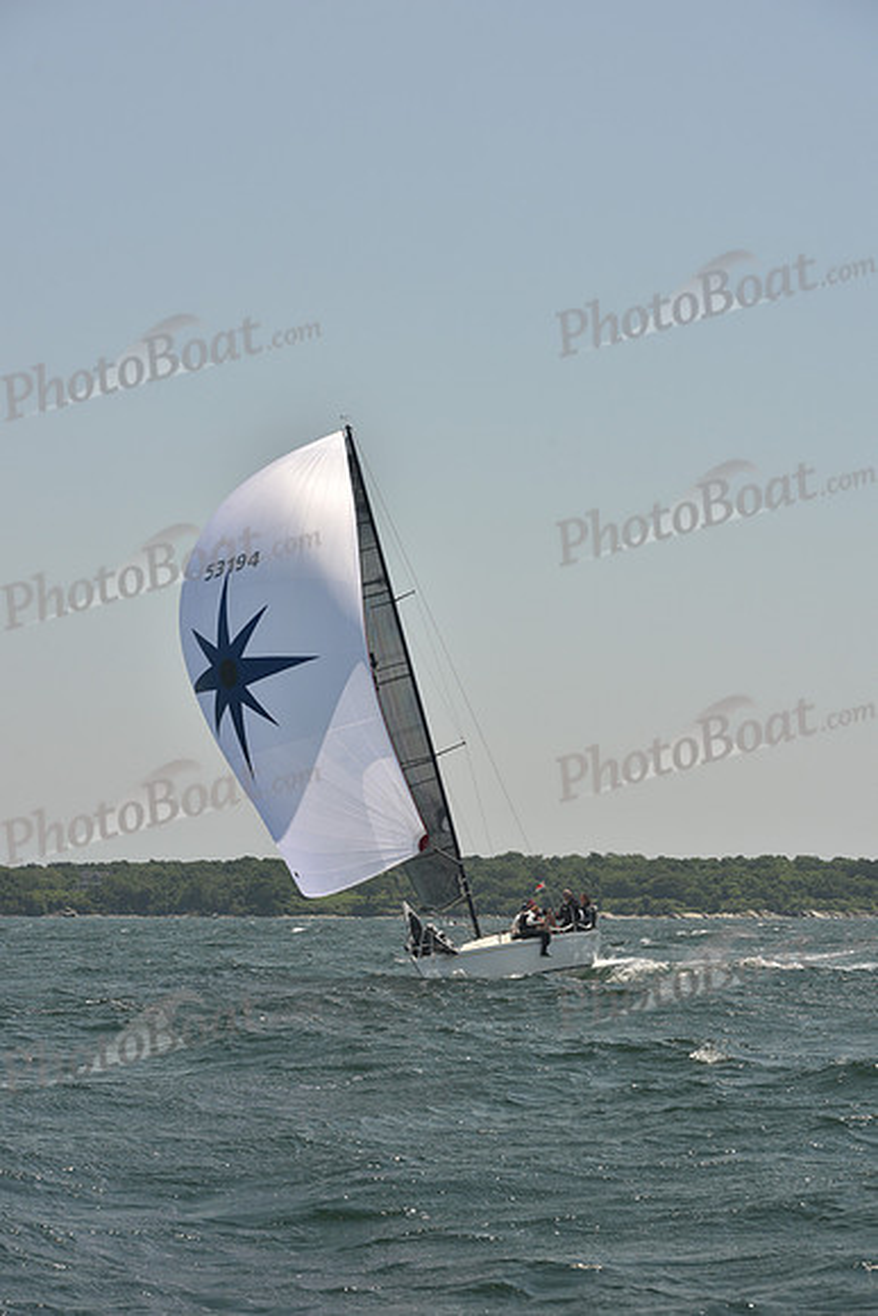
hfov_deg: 19.5
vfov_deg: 28.8
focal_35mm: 70
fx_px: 2559
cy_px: 658
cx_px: 439
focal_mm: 70
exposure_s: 1/640
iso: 250
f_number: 8
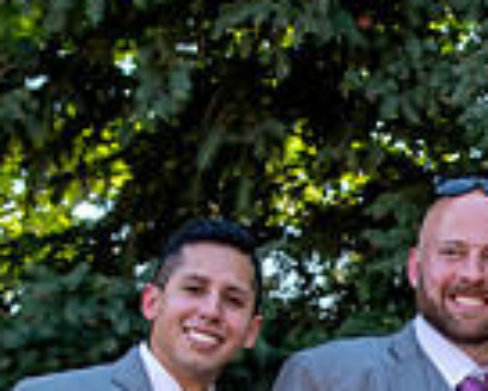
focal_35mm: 289
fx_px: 4177
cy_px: 612
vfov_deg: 5.3
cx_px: 721
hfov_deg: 6.6
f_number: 7.1
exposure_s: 1/200
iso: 400
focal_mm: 48
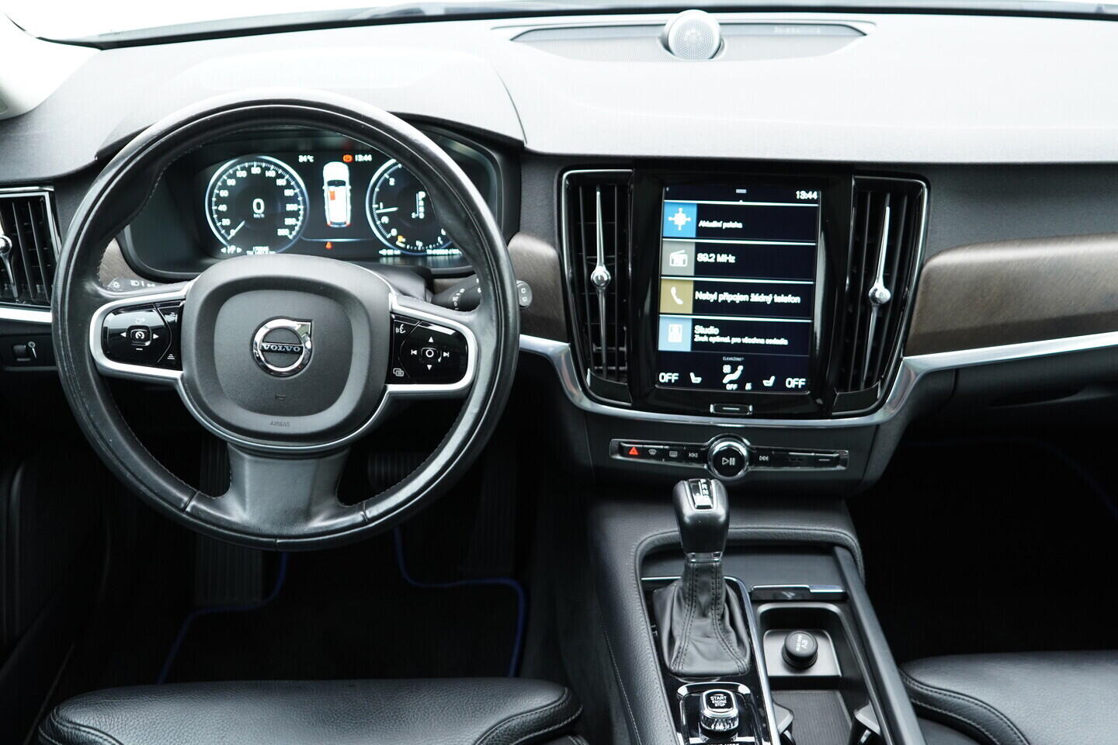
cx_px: 559
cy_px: 372
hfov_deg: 53.1
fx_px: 1118
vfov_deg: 36.9
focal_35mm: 36
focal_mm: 24
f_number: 2.8
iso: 500
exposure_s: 1/40
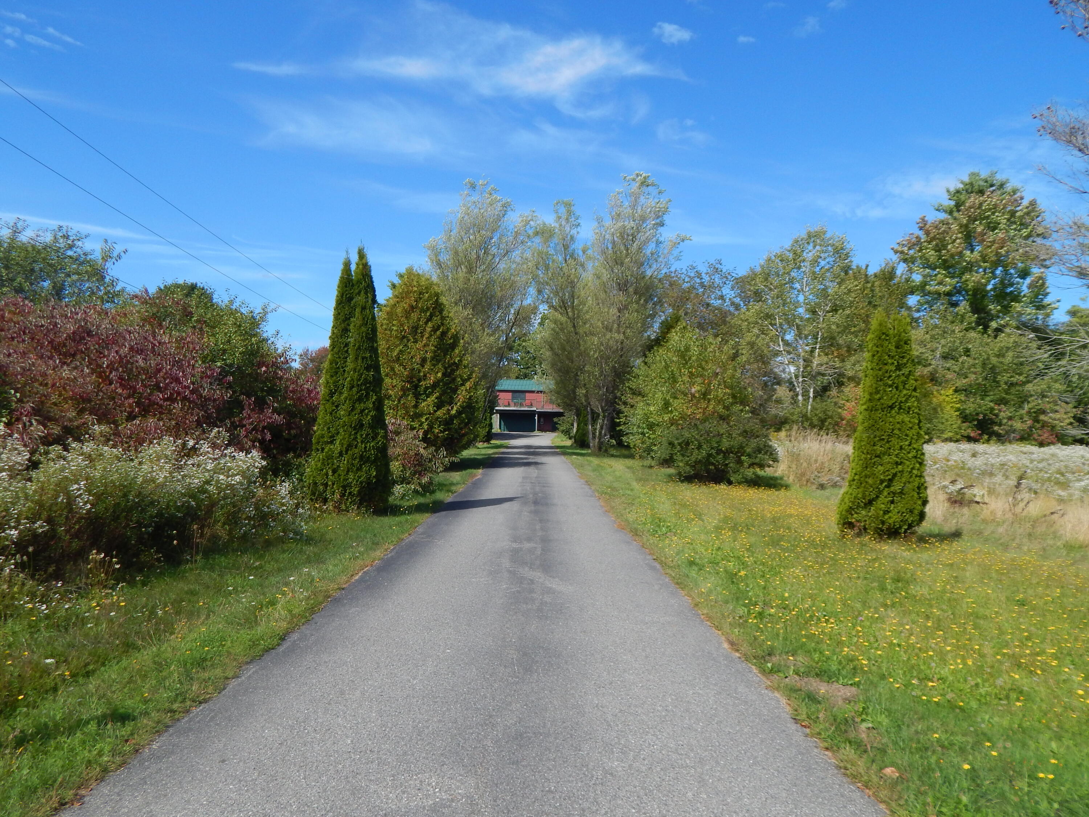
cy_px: 408
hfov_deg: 69.4
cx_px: 544
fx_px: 786
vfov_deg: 54.9
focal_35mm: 25
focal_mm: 4.5
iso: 125
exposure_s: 1/1500
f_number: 3.1
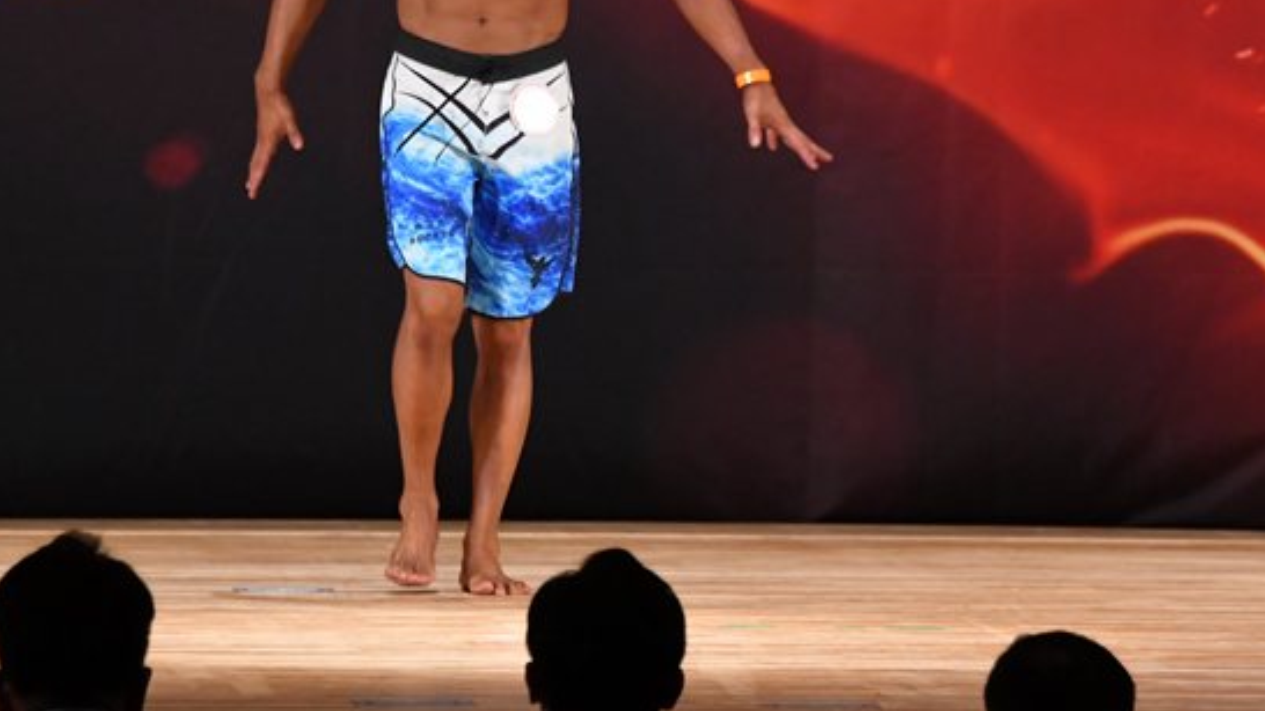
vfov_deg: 3.4
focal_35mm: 357
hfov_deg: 6.0
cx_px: 703
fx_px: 11974
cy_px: 167
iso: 3600
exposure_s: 1/400
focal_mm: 160
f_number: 5.6
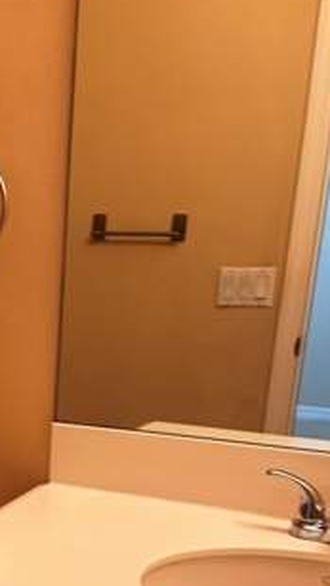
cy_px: 552
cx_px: -109
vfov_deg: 33.2
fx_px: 917
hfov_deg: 18.8
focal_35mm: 59
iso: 125
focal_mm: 5.96
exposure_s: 1/60
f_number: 1.6
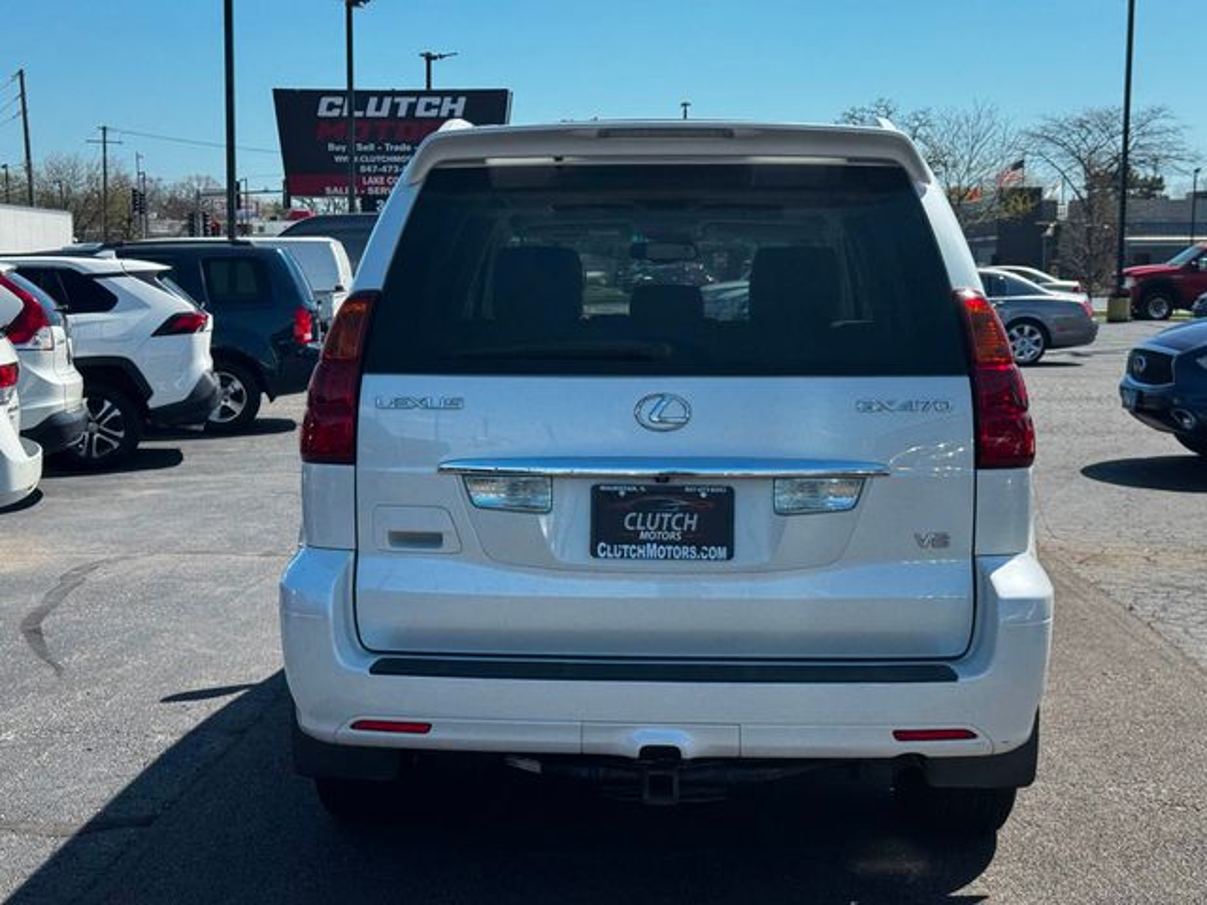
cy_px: 452
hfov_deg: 39.7
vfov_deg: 30.3
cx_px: 604
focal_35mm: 48
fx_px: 1674
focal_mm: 6.76
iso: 64
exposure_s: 1/3096
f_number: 1.78
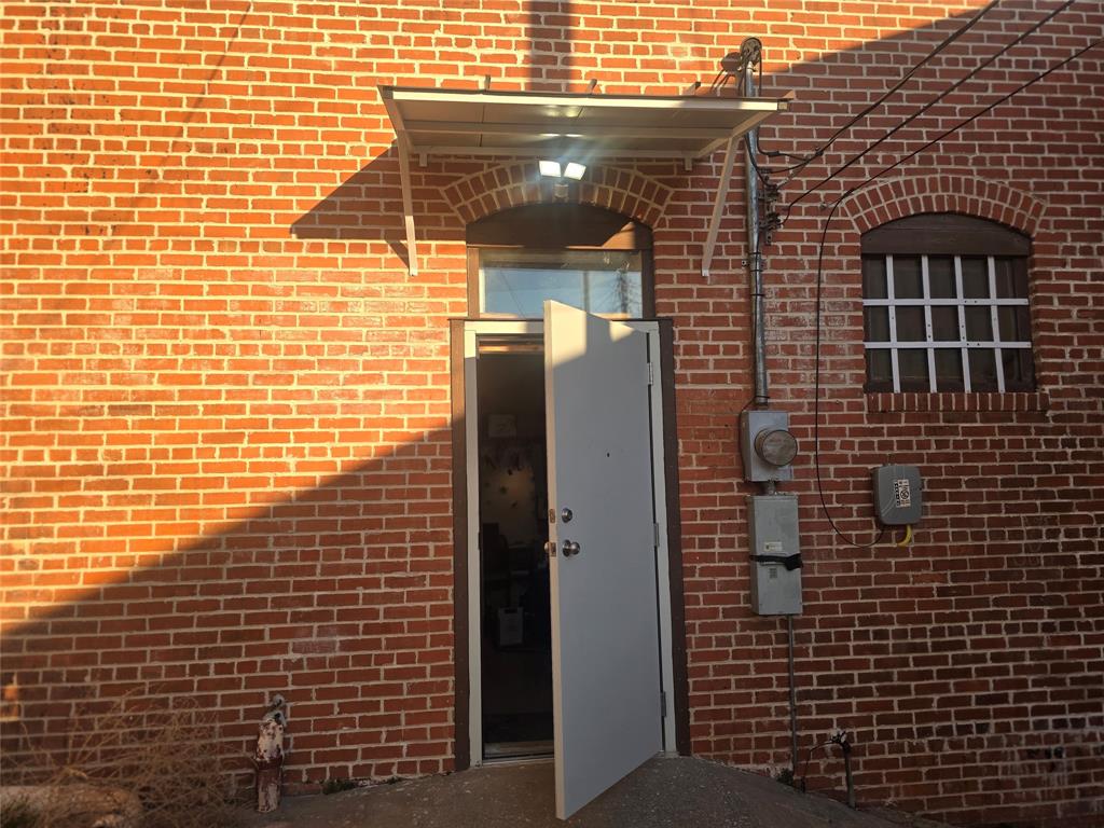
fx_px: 734
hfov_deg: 73.9
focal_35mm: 23
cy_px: 414
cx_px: 552
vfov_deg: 58.9
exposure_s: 1/360
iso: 12
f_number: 1.7
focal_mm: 6.3
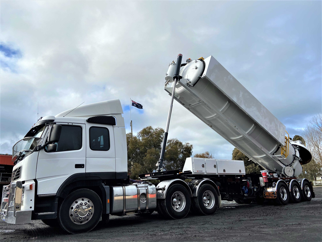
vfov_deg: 53.1
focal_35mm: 26
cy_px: 121
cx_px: 161
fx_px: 242
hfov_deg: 67.3
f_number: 1.8
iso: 32
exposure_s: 1/3846
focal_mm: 4.25
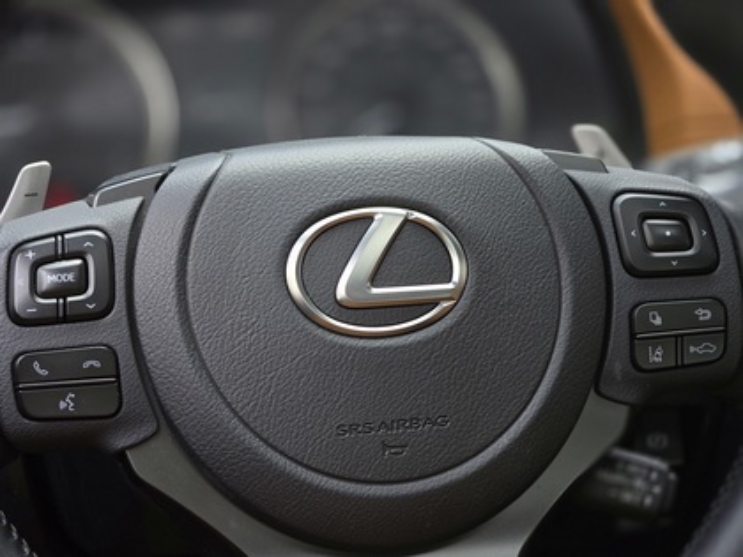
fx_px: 2468
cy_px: 278
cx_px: 372
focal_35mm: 115
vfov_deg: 12.9
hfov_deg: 17.1
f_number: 2.9
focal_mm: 18.6
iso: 64
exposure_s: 1/120
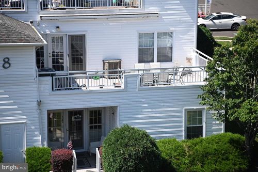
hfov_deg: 17.1
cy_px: 86
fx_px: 860
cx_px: 129
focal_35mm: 120
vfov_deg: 11.4
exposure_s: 1/800
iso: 160
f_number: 4
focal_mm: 120
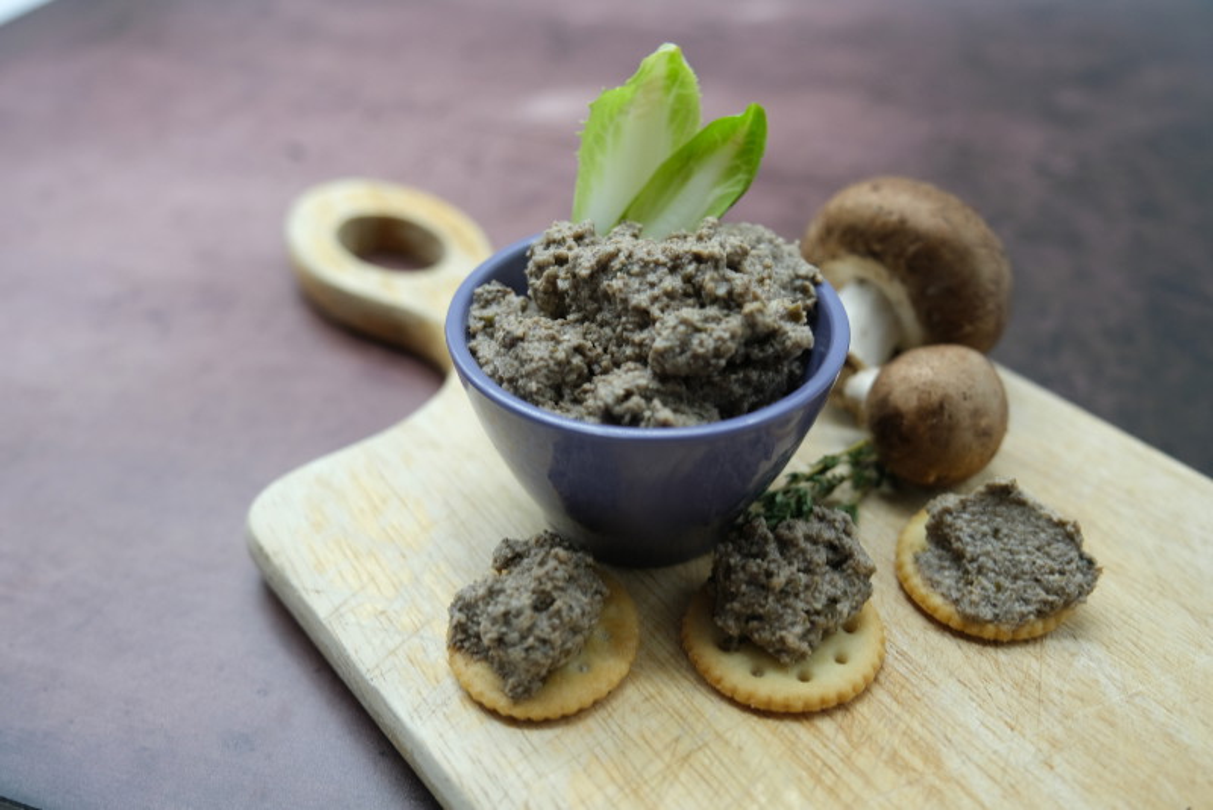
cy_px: 405
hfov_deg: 58.7
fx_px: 1079
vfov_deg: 41.1
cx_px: 606
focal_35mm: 32
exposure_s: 1/450
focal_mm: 21.3
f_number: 2.8
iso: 500
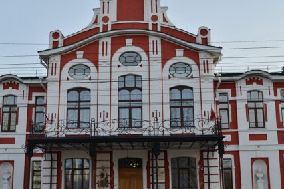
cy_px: 106
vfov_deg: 27.6
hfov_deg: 40.6
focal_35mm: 49
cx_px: 134
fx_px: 384
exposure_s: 1/250
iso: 220
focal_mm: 23
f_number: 10
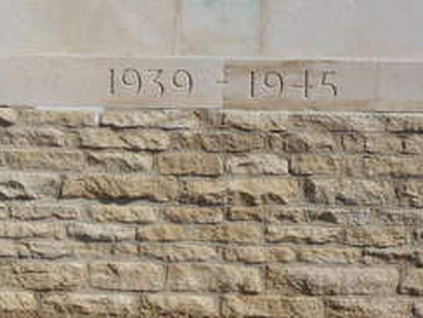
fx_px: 2921
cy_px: -14
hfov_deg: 8.2
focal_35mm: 239
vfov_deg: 6.2
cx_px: -128
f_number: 5.5
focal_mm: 16.4
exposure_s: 1/750
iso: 80
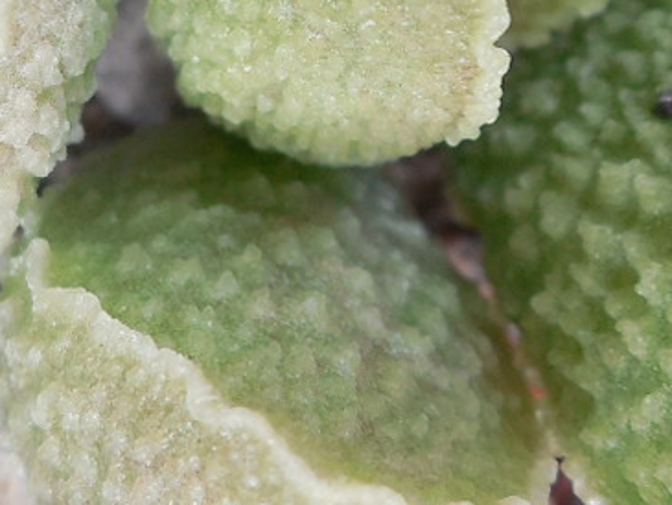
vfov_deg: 10.8
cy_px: -37
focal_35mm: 136
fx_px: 2641
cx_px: 99
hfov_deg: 14.4
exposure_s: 1/40
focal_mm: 5.6
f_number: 3.6
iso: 125
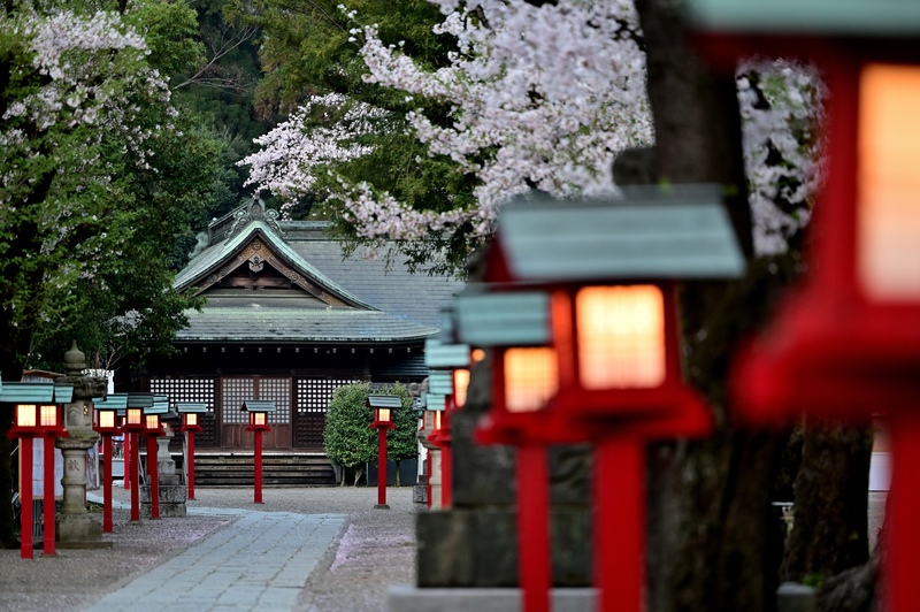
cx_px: 460
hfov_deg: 10.3
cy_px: 306
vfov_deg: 6.9
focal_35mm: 200
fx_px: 5107
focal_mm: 200
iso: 500
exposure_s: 1/125
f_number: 2.8
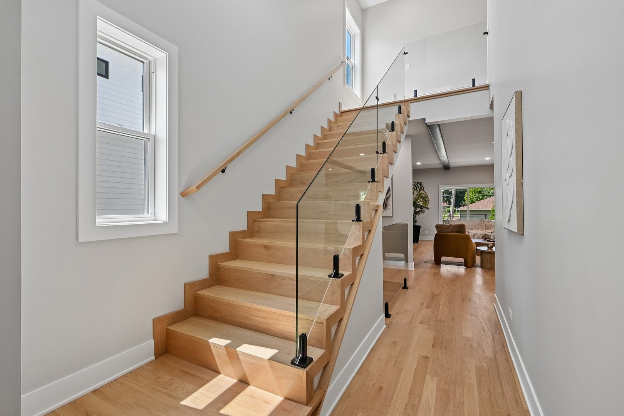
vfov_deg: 73.7
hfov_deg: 96.7
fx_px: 277
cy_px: 208
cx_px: 312
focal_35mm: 16
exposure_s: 1/50
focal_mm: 16
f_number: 13
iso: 400
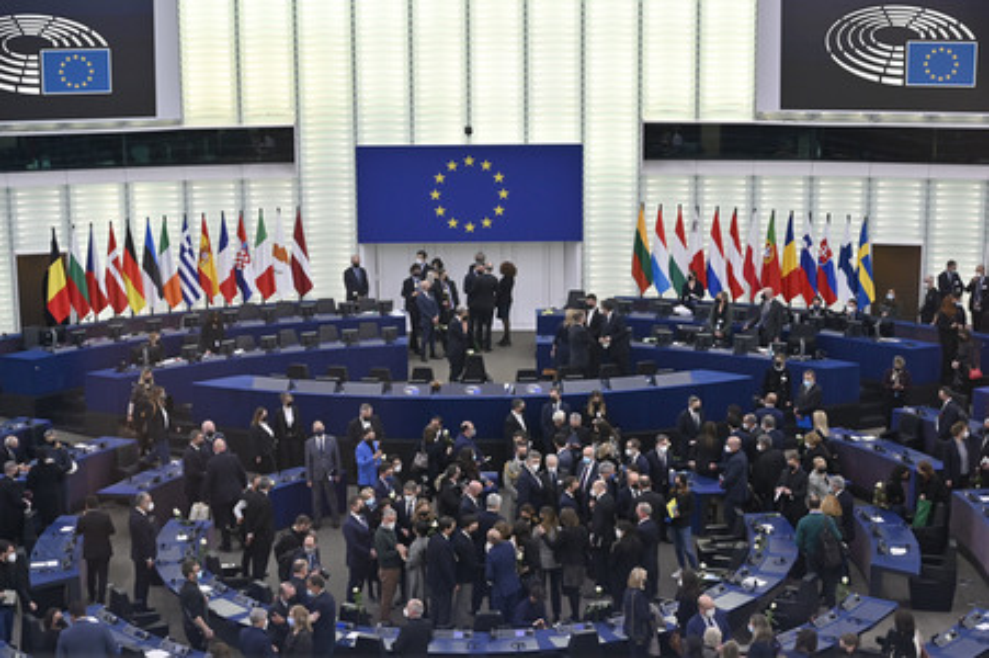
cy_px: 329
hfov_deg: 31.4
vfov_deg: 21.2
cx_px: 494
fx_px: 1757
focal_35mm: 64
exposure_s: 1/320
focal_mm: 64
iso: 1000
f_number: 4
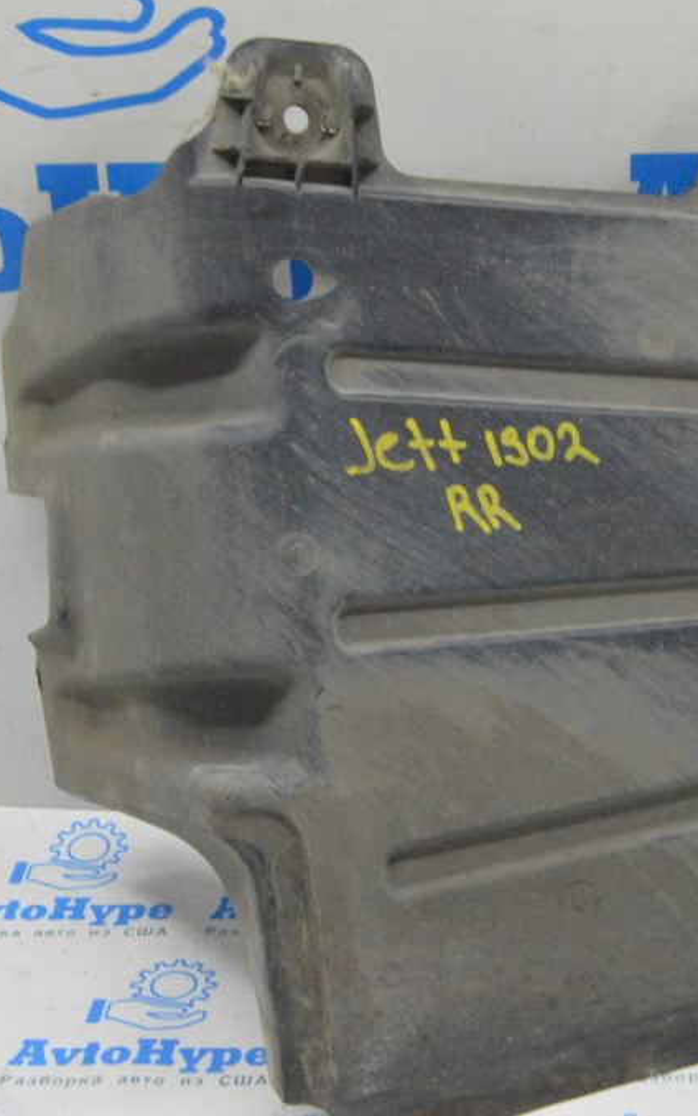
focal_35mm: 60
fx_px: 1825
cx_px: 519
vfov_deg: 34.0
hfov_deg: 21.5
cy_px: 557
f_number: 20
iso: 6400
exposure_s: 1/20
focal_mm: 26
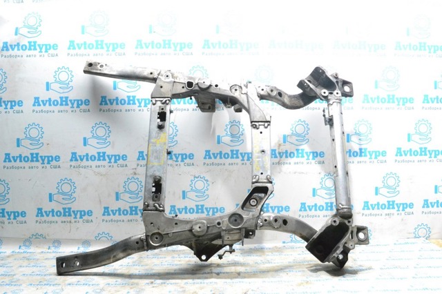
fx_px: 405
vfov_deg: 39.9
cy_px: 147
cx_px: 221
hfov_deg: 57.2
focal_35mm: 33
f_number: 9
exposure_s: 1/160
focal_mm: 22
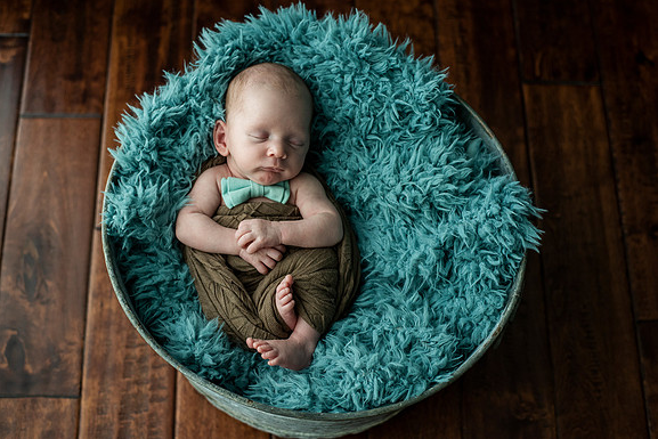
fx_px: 932
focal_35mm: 51
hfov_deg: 38.9
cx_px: 333
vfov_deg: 26.5
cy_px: 216
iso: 1000
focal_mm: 50
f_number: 3.2
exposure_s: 1/320
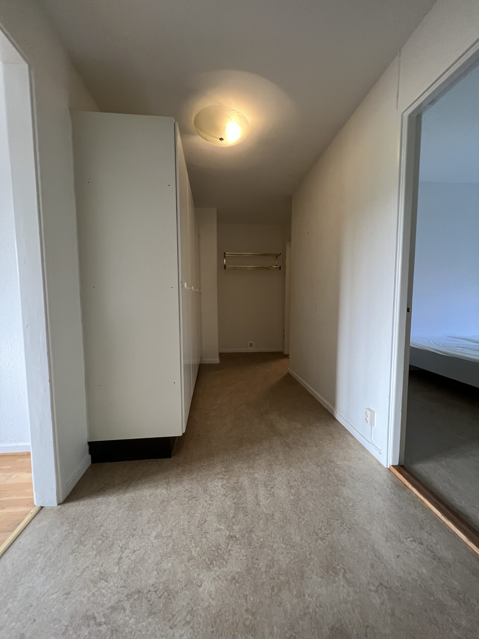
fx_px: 240
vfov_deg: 106.2
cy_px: 320
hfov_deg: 89.9
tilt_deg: -5.3
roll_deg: +0.7
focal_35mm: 13
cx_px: 240
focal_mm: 1.57
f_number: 1.8
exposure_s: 1/60
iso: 320
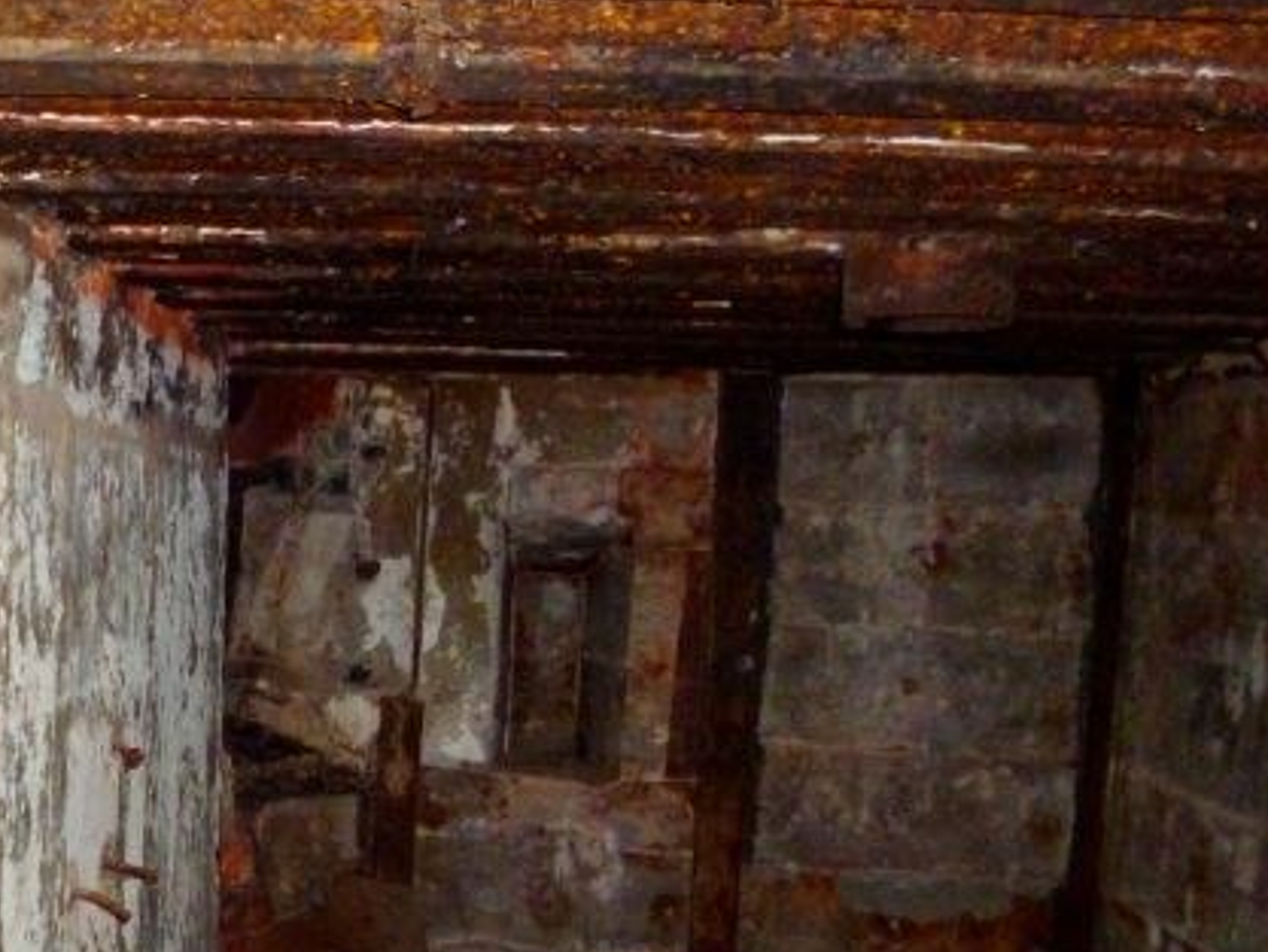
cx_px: 207
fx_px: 1685
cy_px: 733
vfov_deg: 30.9
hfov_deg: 39.2
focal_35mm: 46
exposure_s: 1/60
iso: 500
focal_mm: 4.3
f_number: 2.5
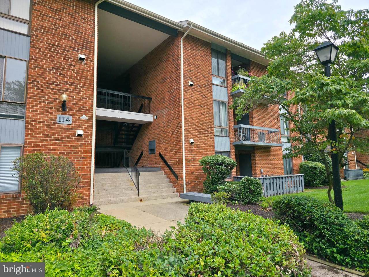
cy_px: 138
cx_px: 184
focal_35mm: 23
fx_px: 245
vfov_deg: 58.9
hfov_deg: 73.9
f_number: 1.7
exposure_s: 1/2000
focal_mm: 6.3
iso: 50
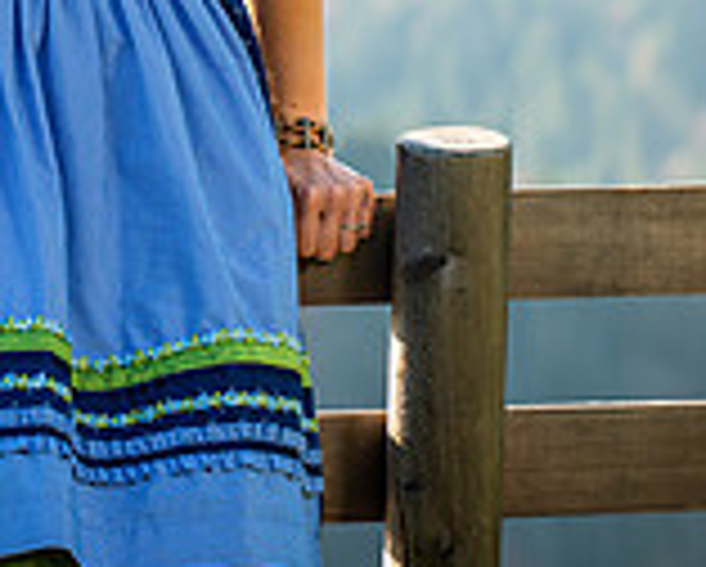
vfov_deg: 3.4
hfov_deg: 4.3
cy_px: -250
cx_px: 45
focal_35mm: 451
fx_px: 9435
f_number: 6.3
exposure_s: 1/250
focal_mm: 130
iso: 100
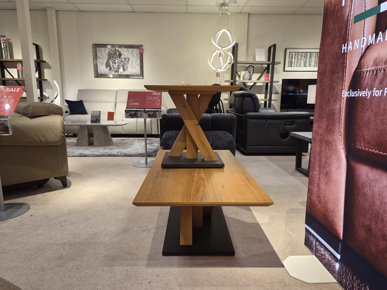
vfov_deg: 58.9
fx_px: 257
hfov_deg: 73.9
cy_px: 145
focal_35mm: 23
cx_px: 194
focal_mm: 5.4
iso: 125
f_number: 1.8
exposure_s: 1/100
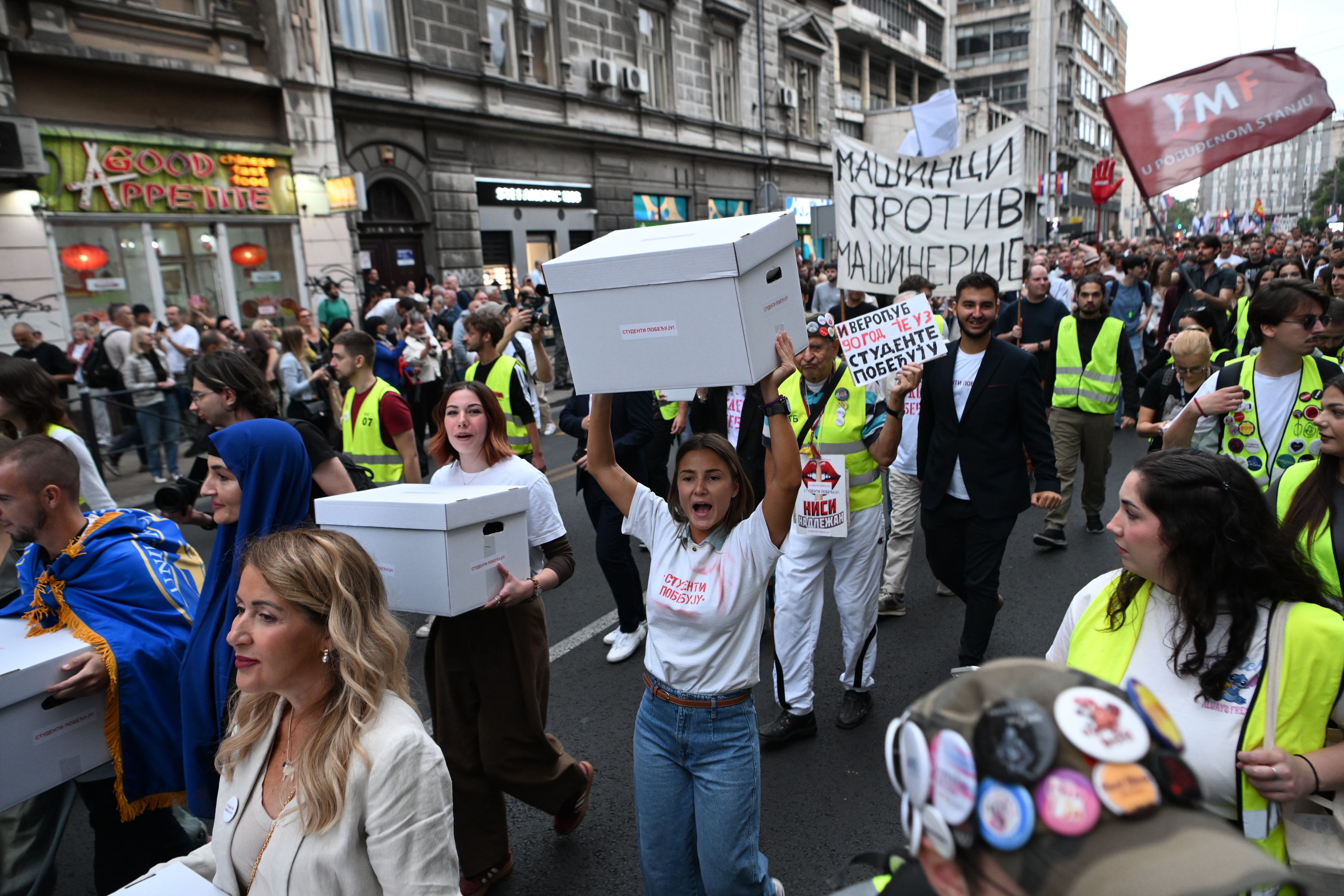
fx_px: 896
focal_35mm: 24
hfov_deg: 73.7
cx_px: 672
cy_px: 448
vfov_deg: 53.1
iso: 1600
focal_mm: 24
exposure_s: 1/200
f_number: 4
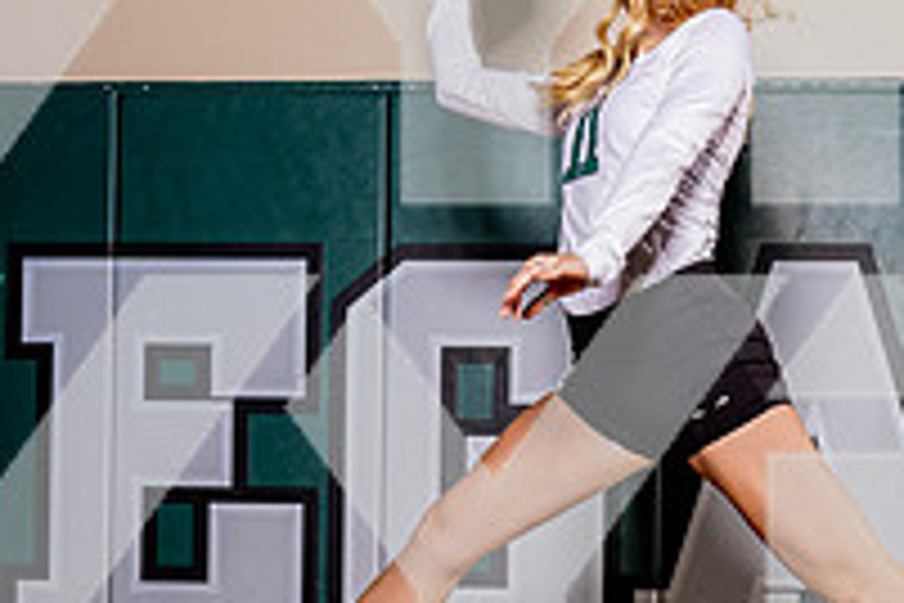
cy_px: 520
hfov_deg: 25.1
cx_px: 677
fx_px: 2009
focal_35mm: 80
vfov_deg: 16.9
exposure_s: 1/640
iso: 320
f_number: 5.6
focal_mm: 25
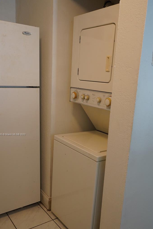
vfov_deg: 56.9
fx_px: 211
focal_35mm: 33
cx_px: 79
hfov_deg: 39.9
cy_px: 135
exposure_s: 1/160
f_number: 4
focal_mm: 28
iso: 1600
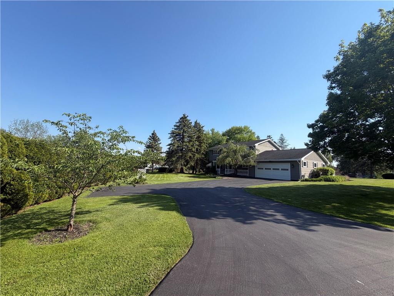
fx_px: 159
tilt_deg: +6.8
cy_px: 148
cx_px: 197
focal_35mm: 14
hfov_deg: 102.1
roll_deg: -1.7
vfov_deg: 85.7
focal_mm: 2.22
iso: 25
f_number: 2.2
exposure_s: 1/770
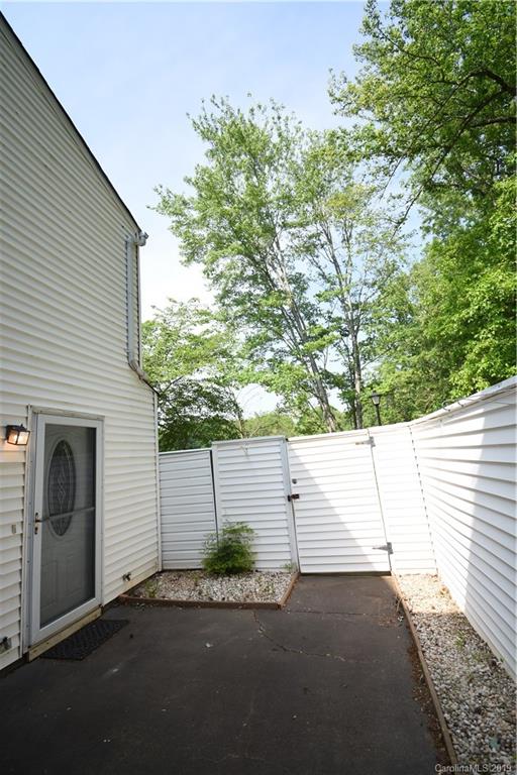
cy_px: 388
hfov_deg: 77.3
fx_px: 323
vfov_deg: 100.4
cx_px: 258
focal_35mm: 15
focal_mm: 10
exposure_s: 1/250
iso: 100
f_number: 5
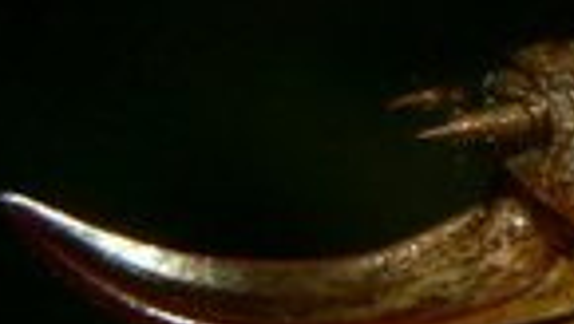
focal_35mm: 526
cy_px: 24
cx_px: 1118
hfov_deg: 4.1
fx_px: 8016
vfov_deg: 2.3
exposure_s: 1/800
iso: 80
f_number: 4
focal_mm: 13.6
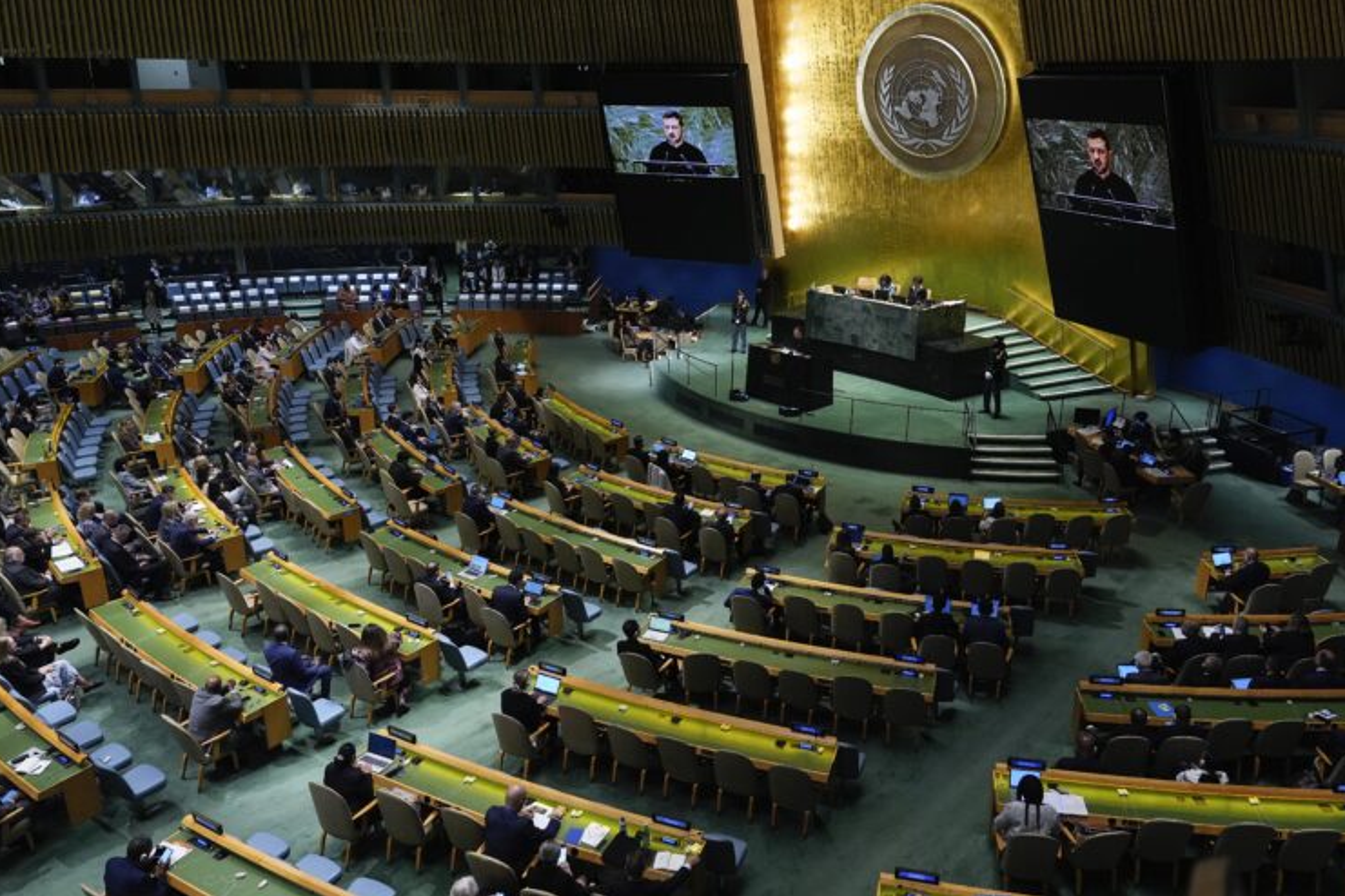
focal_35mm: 28
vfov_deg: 46.4
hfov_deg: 65.5
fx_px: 1046
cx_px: 692
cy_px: 433
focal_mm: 27
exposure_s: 1/500
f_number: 2.8
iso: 2500
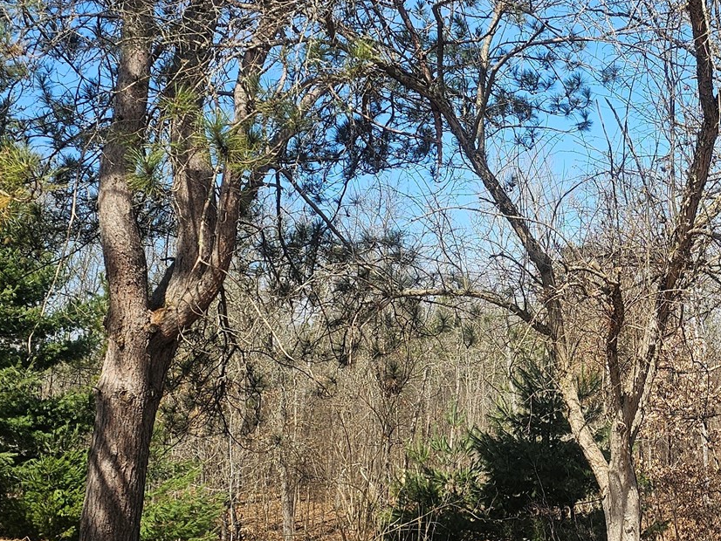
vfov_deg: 25.6
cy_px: 214
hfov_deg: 32.3
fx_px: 1188
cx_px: 635
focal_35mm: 57
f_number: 1.7
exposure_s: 1/405
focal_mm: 6.3
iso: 12
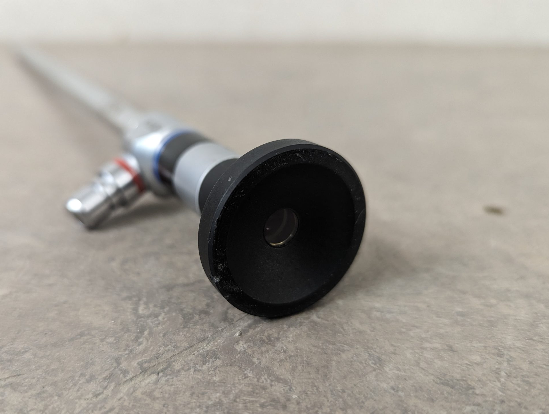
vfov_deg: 44.3
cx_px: 236
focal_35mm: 32
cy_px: 210
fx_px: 508
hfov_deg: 56.5
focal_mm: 6.81
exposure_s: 1/25
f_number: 1.85
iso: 253
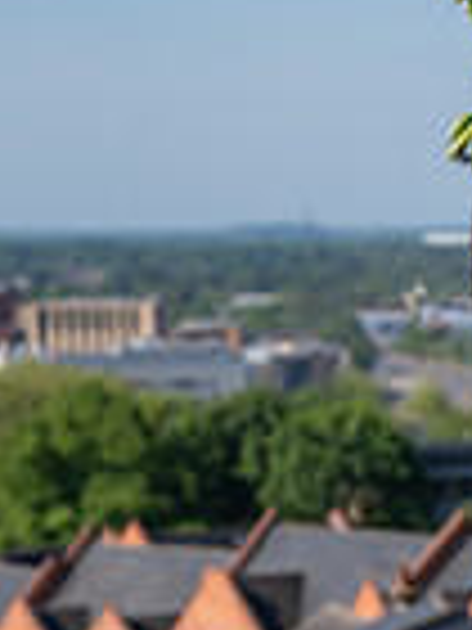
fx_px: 4454
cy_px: 981
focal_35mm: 245
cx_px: 598
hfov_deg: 6.0
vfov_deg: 7.9
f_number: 3.5
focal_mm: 79
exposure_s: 1/1000
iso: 100
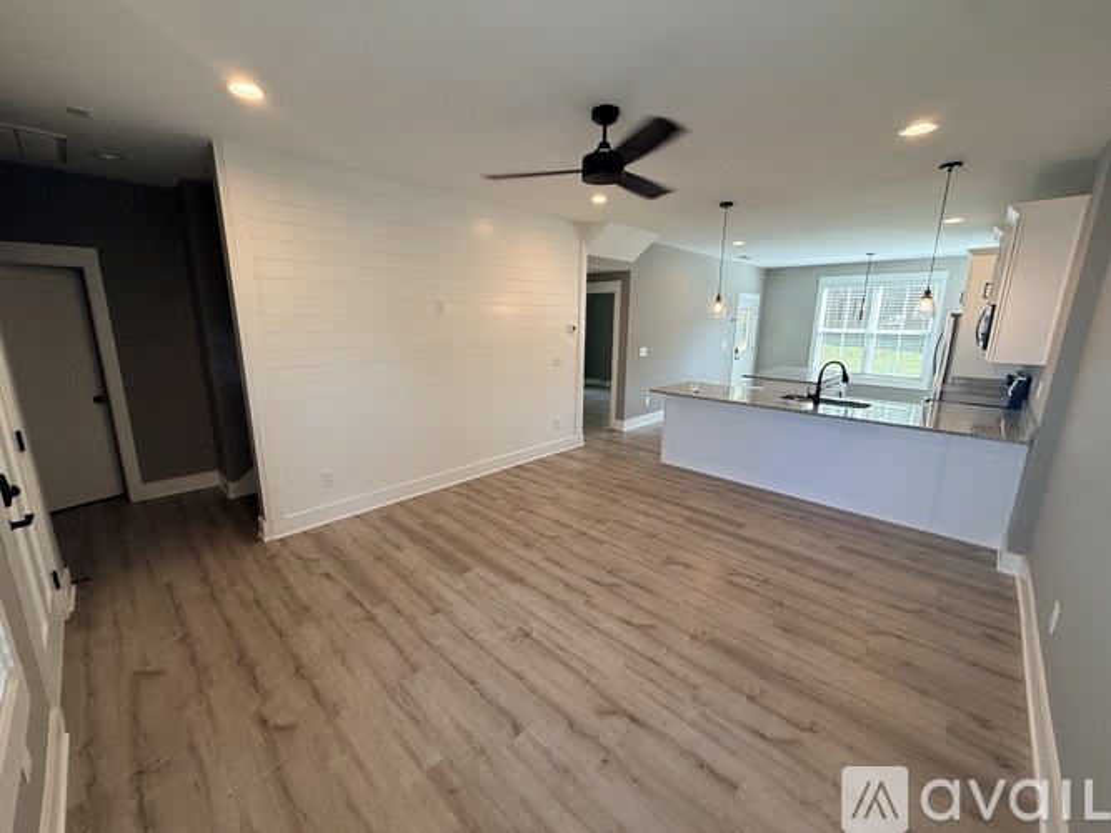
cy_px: 416
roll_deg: -0.8
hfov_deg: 102.1
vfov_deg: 85.7
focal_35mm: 14
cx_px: 556
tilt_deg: -13.0
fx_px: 449
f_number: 2.2
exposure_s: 1/120
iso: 160
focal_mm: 2.22
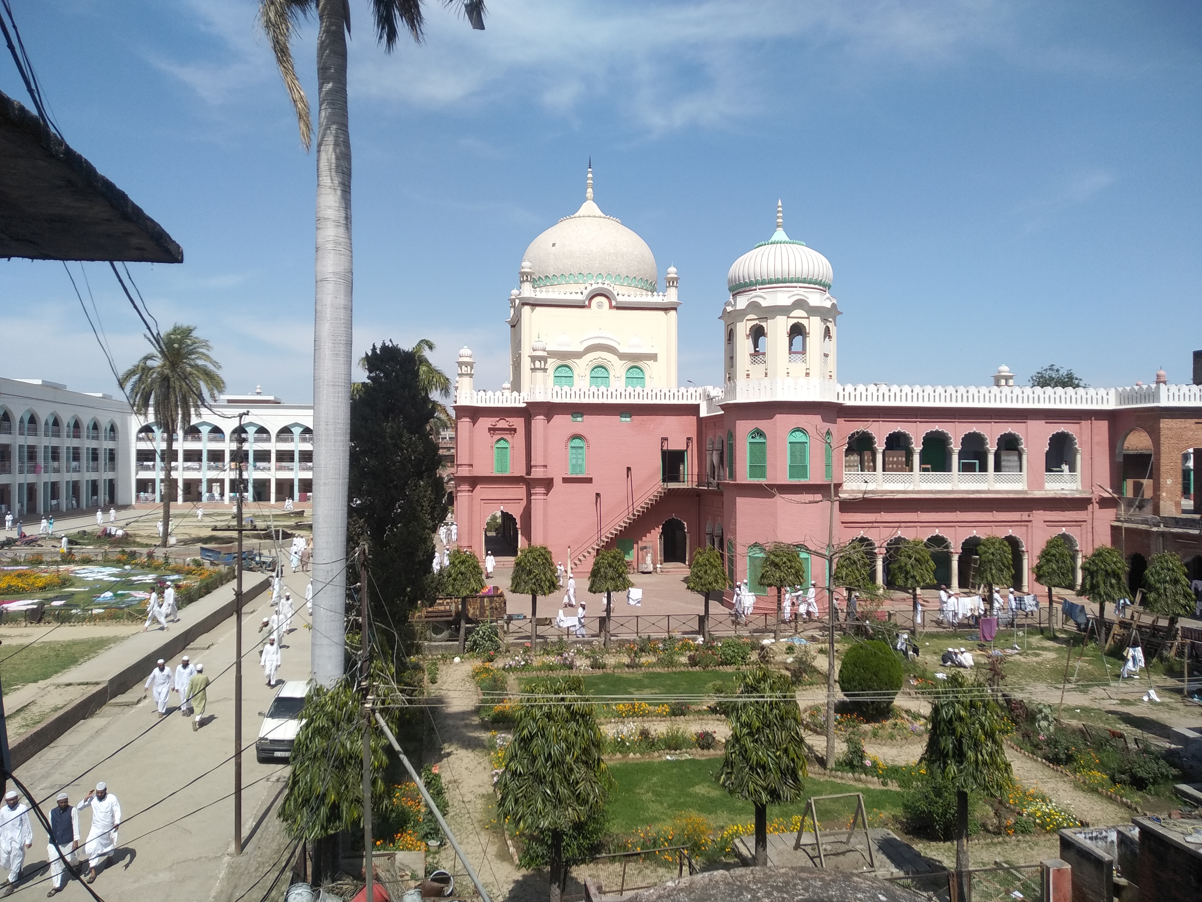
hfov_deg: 67.3
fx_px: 903
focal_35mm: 26
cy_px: 451
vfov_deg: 53.1
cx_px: 601
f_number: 2.2
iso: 100
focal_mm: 3.82
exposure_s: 1/1675
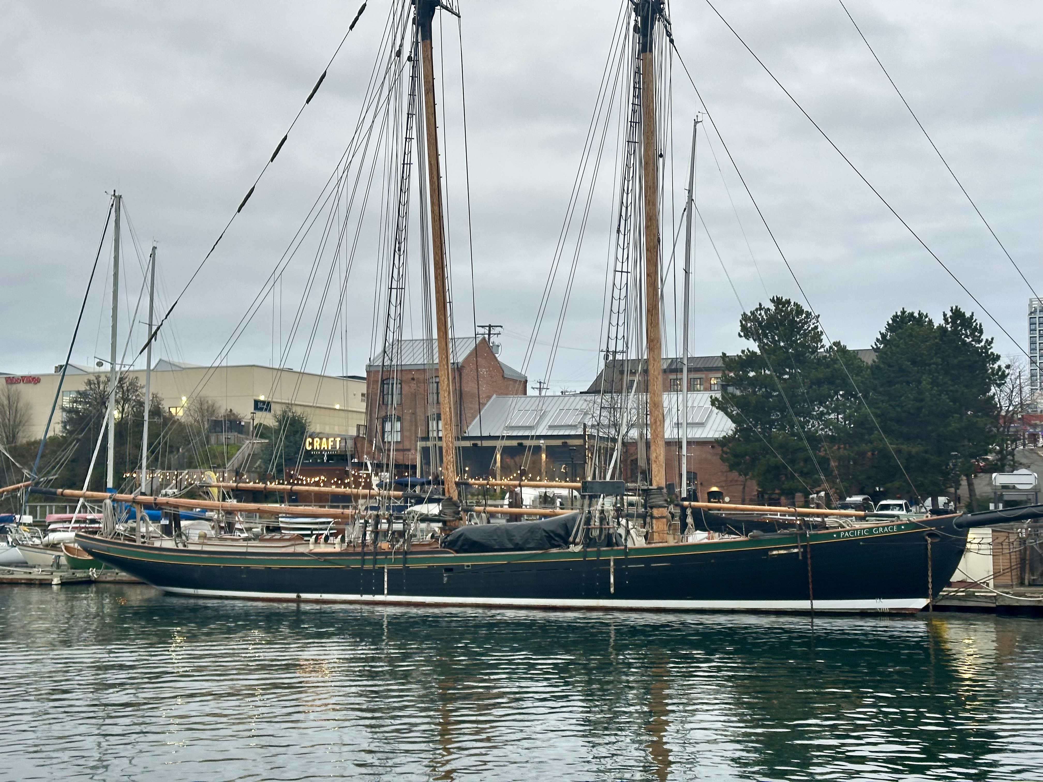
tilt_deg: +3.8
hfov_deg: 39.7
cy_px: 391
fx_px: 1446
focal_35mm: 48
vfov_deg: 30.3
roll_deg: -0.3
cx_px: 522
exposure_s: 1/121
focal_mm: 6.86
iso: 64
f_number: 1.78
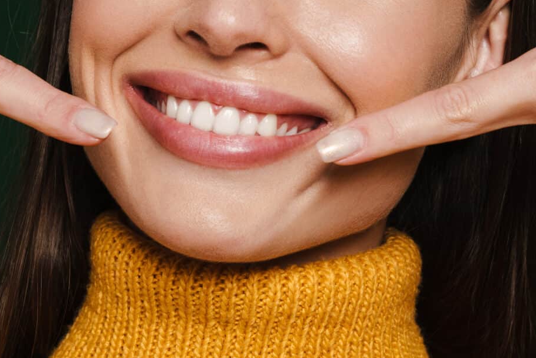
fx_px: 2293
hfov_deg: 13.3
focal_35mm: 154
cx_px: 217
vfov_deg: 8.9
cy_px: 85
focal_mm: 55
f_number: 8
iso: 500
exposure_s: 1/160
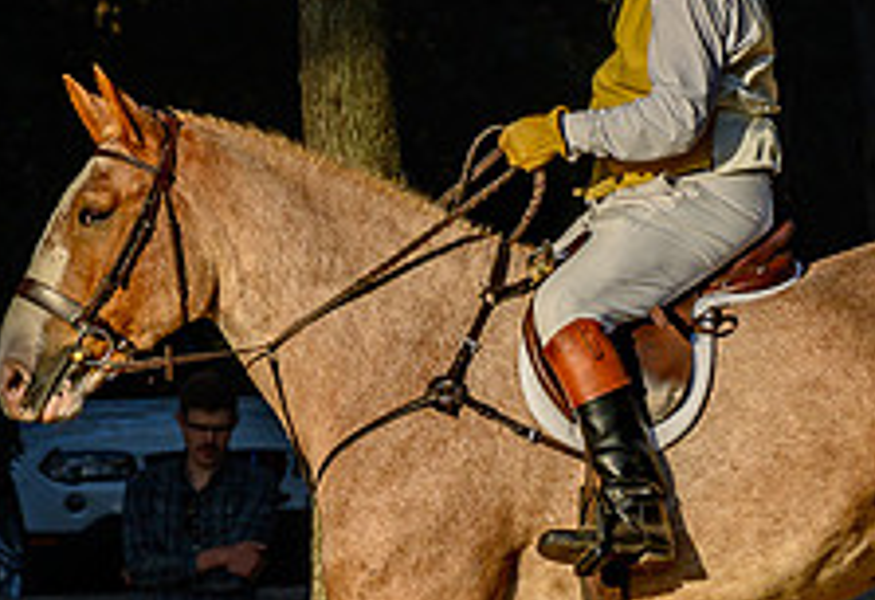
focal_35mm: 845
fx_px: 20723
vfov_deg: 1.7
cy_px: 320
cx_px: 558
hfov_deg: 2.4
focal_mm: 170
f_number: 8
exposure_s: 1/800
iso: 200
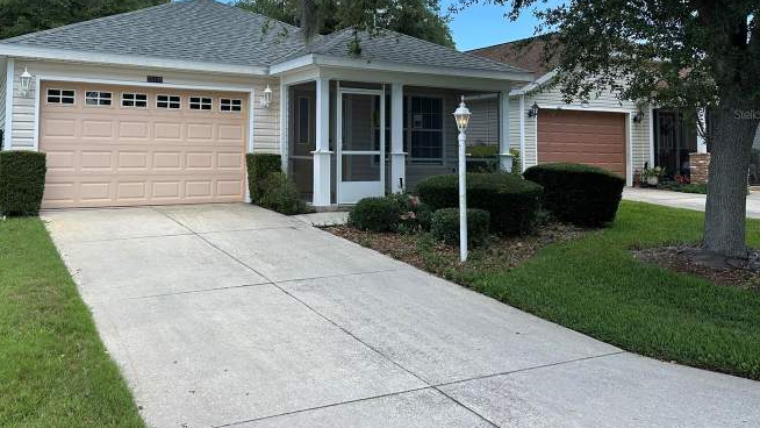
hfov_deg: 60.7
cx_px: 324
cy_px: 114
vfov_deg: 36.0
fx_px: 645
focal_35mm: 32
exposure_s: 1/2203
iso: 80
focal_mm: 6.86
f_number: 1.78
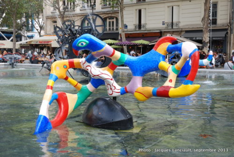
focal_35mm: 51
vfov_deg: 26.6
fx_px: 332
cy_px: 78
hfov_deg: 38.8
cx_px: 117
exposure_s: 1/125
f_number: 5.6
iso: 180
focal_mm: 34
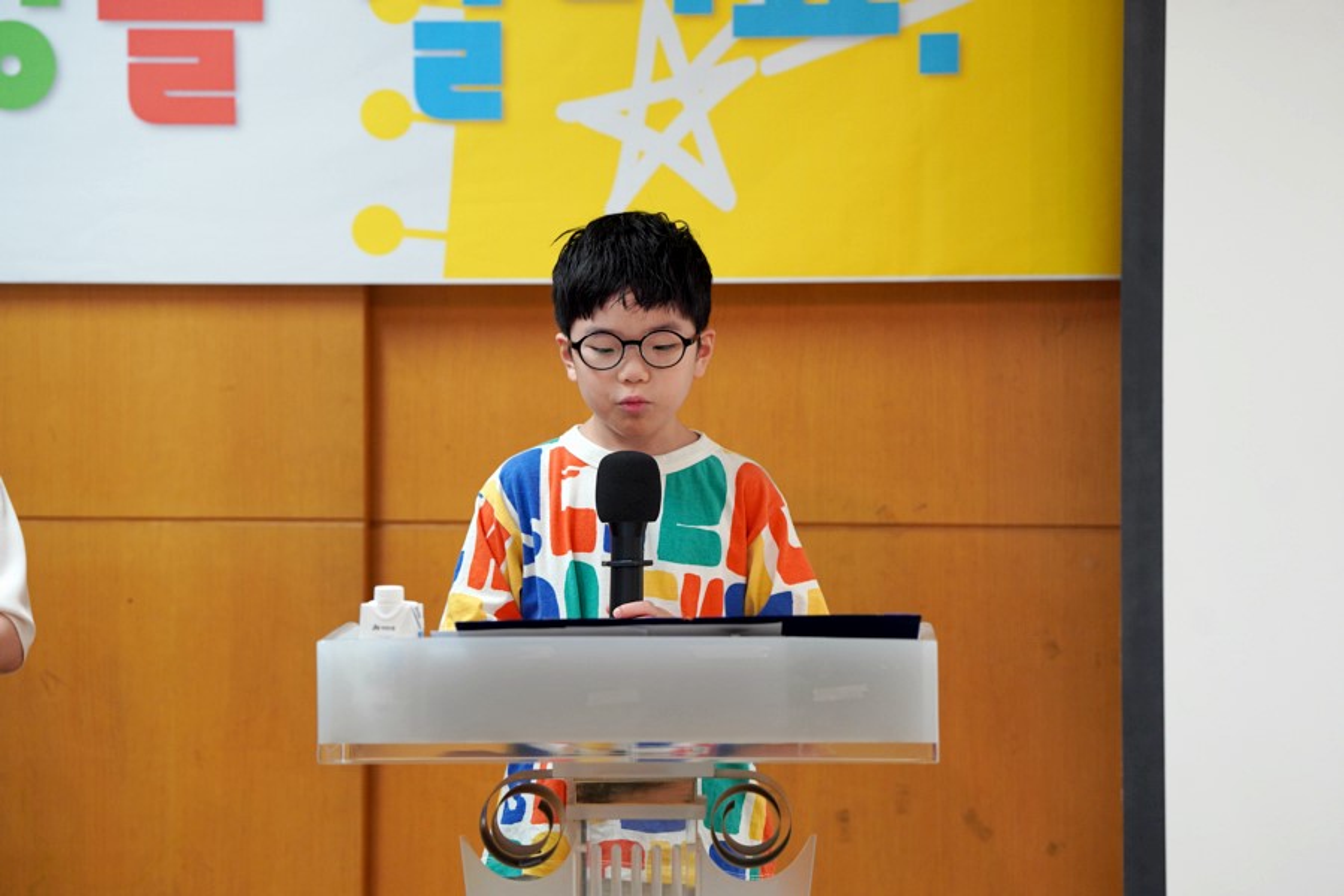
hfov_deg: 14.9
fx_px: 5152
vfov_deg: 9.9
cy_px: 448
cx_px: 672
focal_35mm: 138
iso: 1000
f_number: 4
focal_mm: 138
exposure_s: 1/160
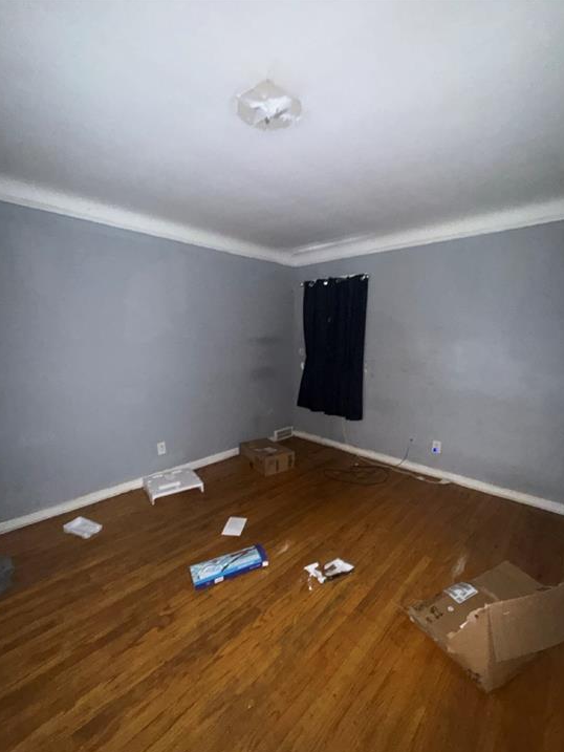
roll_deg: +0.2
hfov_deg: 81.7
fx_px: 326
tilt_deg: -8.7
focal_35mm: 15
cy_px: 398
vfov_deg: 98.1
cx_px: 291
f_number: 2.2
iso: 640
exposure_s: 1/16
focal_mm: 2.22
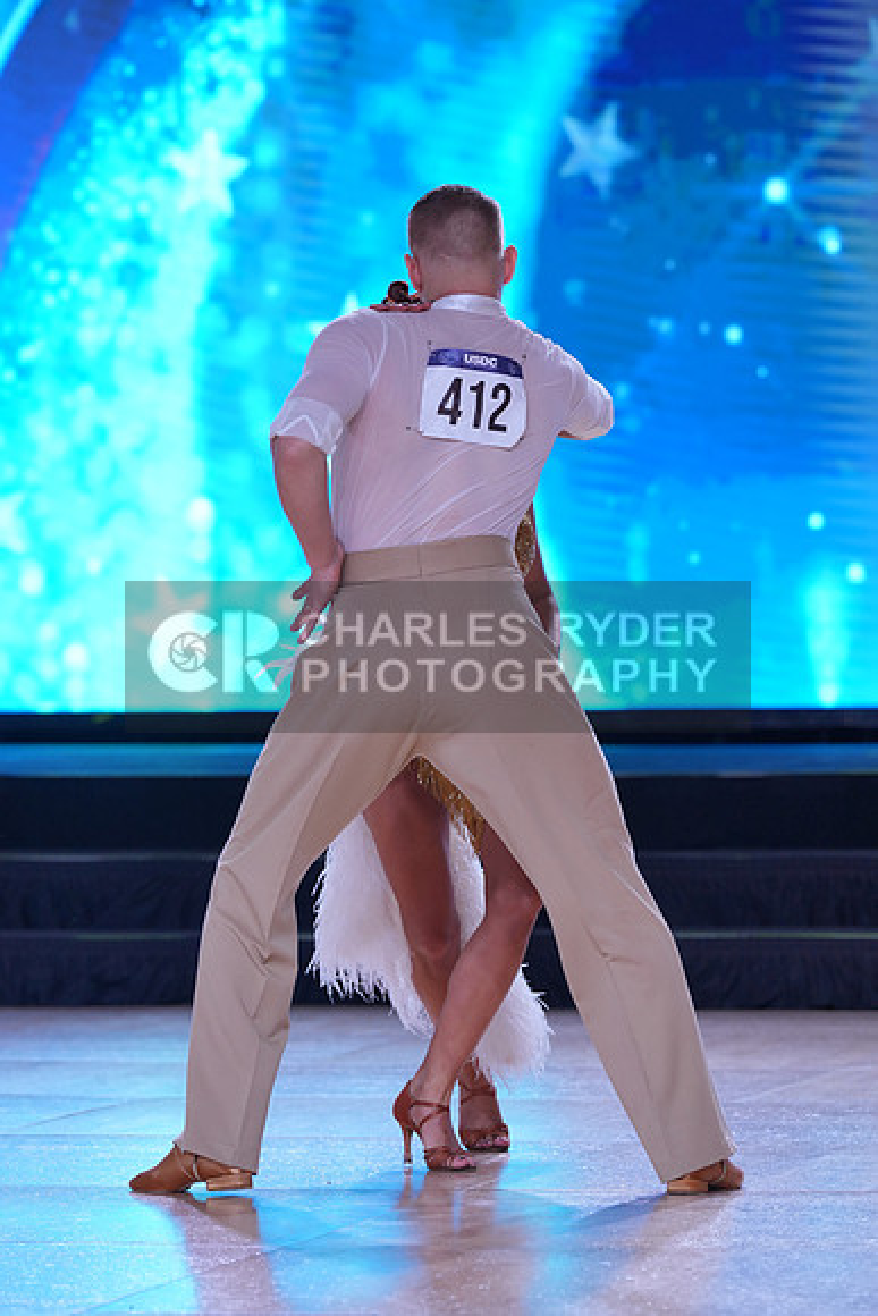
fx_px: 7312
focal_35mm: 200
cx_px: 439
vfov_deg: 10.3
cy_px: 658
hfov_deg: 6.9
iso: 1250
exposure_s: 1/400
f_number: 5.6
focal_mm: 200
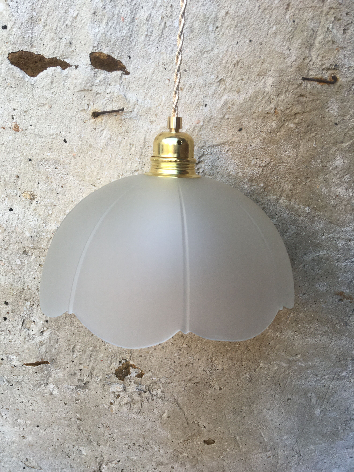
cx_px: 177
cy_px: 236
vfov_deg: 61.7
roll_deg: -6.6
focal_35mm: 29
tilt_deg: -30.0
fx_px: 395
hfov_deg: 48.2
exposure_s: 1/100
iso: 40
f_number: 2.2
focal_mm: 4.15
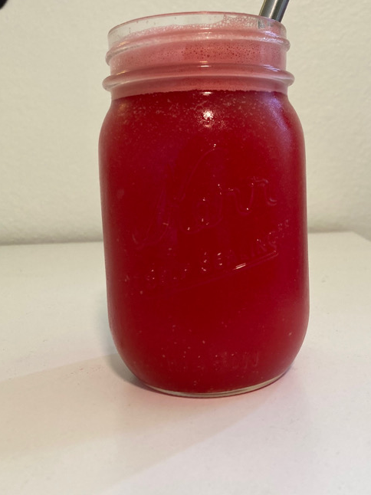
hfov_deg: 38.6
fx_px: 529
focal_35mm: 37
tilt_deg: -5.4
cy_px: 215
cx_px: 210
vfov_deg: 50.0
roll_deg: +3.4
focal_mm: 3.99
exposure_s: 1/60
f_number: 1.8
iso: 125
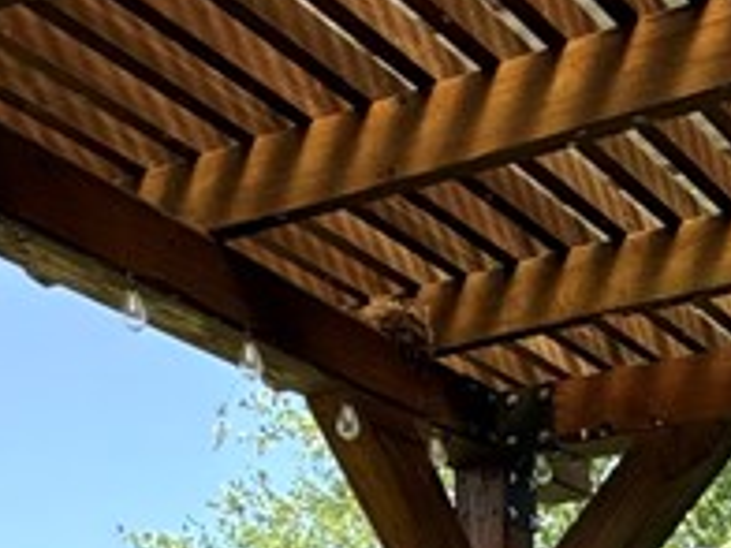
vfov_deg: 16.5
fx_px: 1542
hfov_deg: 26.3
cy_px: 1021
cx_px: 556
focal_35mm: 73
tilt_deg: -3.7
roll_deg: -1.1
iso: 50
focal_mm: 2.22
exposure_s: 1/1050
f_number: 2.2
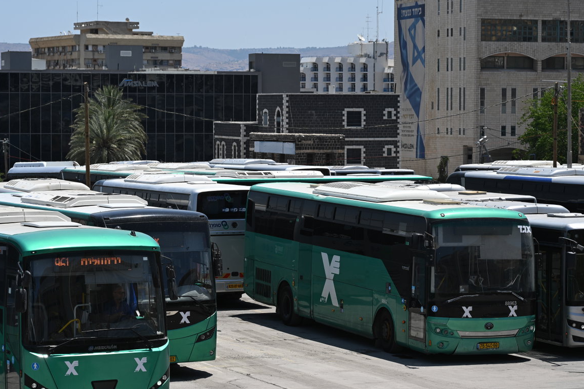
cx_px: 277
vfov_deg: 12.3
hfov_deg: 18.4
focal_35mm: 111
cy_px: 207
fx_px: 1800
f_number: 8
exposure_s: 1/640
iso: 160
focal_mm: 91
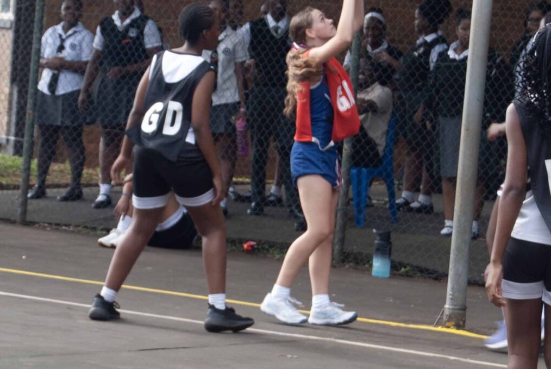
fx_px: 3192
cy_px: 219
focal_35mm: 208
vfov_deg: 6.6
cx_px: 247
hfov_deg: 9.9
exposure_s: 1/125
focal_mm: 55
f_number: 5.6
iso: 160
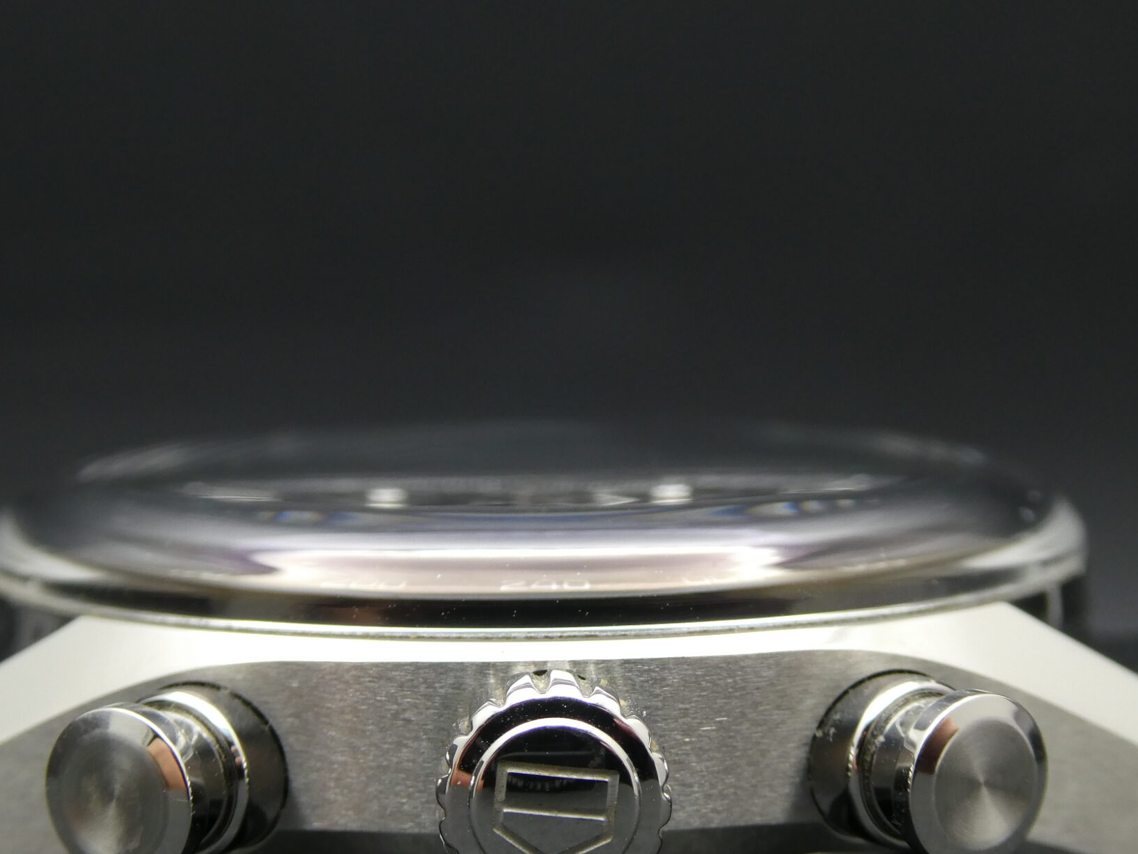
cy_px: 579
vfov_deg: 18.8
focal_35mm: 78
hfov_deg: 25.0
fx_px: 2564
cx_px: 512
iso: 160
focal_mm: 9
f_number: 4.1
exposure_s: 1/80
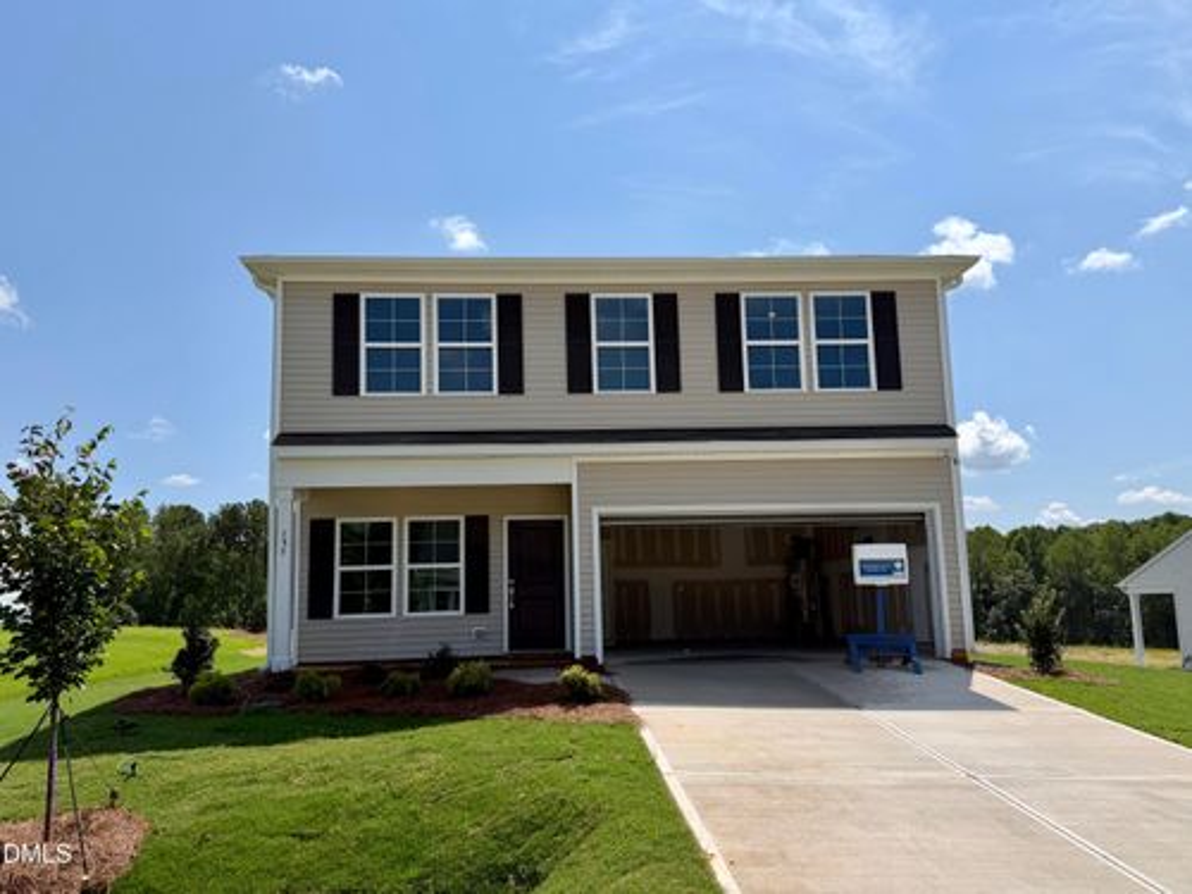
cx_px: 596
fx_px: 826
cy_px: 447
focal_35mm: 24
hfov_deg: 71.6
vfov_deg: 56.8
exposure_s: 1/8130
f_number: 1.78
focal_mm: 6.76
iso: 80
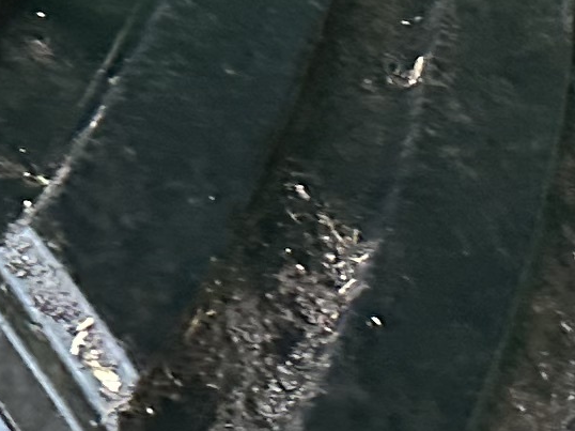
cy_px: 84
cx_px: 311
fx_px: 2989
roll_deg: +2.7
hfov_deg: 11.0
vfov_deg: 8.2
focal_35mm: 180
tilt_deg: -12.0
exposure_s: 1/60
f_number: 1.78
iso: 500
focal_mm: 6.86
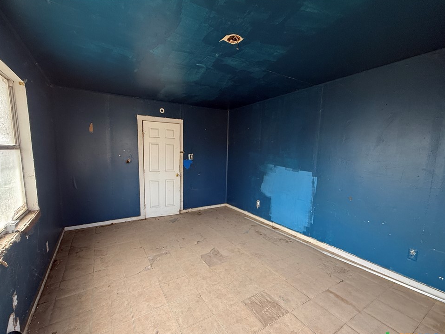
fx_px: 193
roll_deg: -1.0
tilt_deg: -5.1
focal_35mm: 15
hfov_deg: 98.1
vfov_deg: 81.7
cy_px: 176
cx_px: 212
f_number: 2.2
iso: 100
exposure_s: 1/99
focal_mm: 2.22
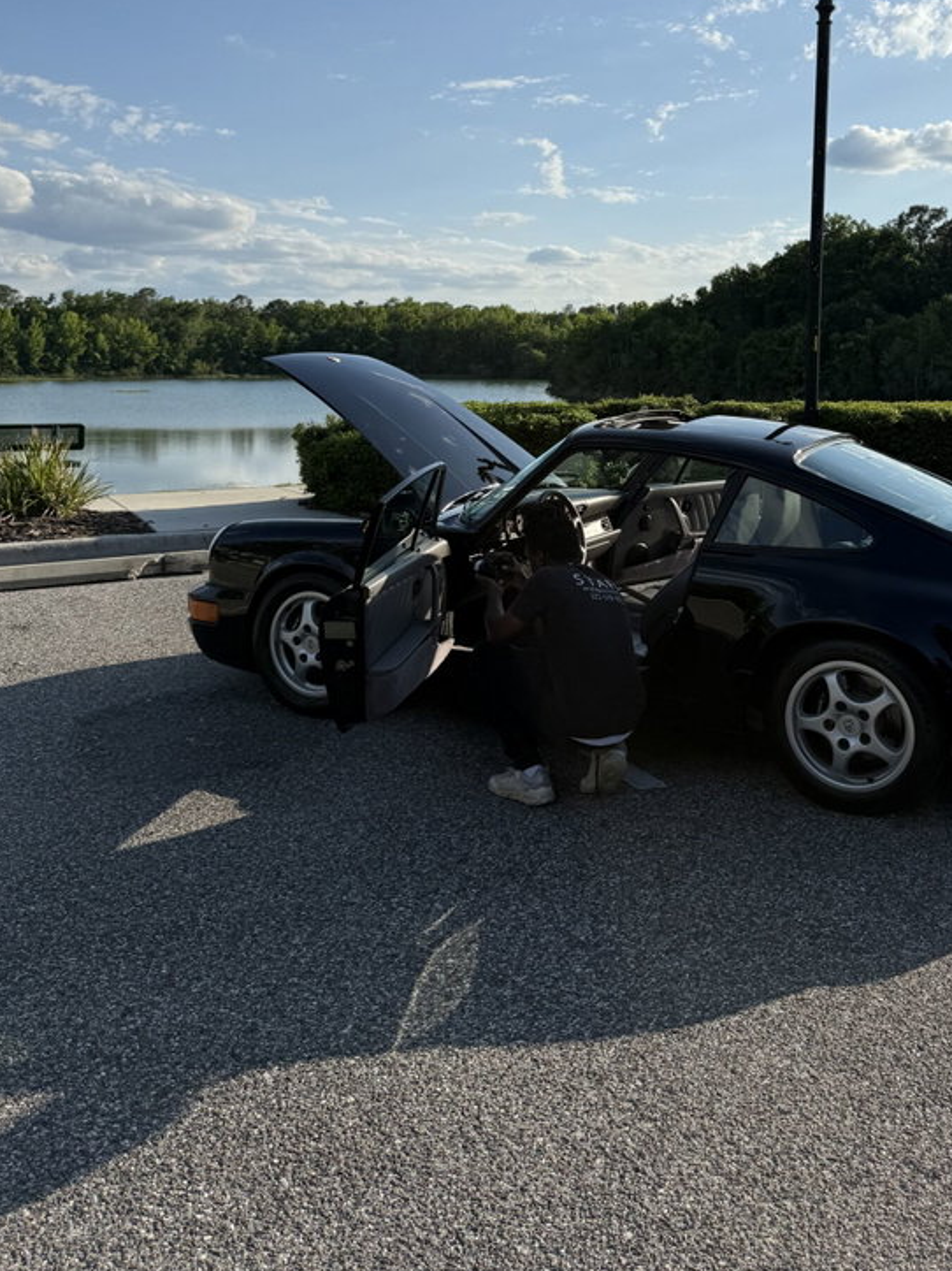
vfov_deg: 52.9
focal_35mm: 34
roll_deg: -0.3
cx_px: 608
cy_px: 424
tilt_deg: -2.6
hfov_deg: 41.4
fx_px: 1247
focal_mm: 6.76
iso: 80
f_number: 1.78
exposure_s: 1/5714
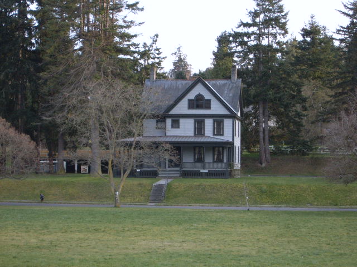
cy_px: 134
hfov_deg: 18.7
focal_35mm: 105
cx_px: 178
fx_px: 1083
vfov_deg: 14.1
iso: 100
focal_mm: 17.4
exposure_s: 1/60
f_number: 4.8
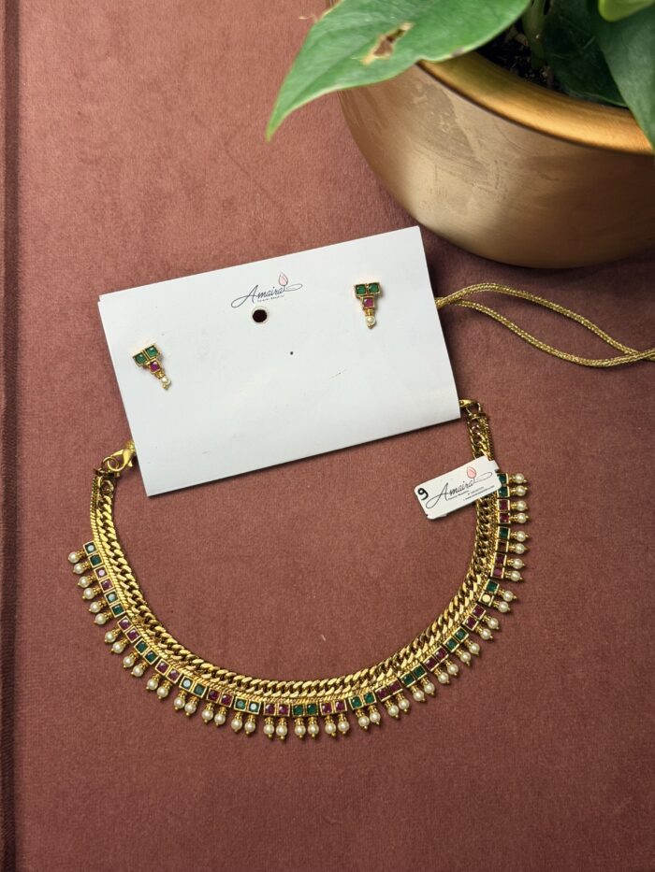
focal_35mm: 48
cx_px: 328
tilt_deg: -76.1
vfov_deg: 39.7
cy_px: 436
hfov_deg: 30.3
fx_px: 1211
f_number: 1.78
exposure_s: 1/120
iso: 50
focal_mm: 6.76
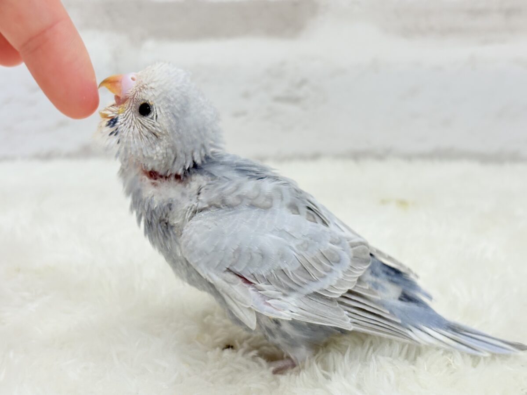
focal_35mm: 52
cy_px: 198
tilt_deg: -17.8
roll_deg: +1.8
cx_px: 264
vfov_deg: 28.0
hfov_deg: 36.8
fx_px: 792
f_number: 1.6
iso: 64
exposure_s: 1/100
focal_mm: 5.96
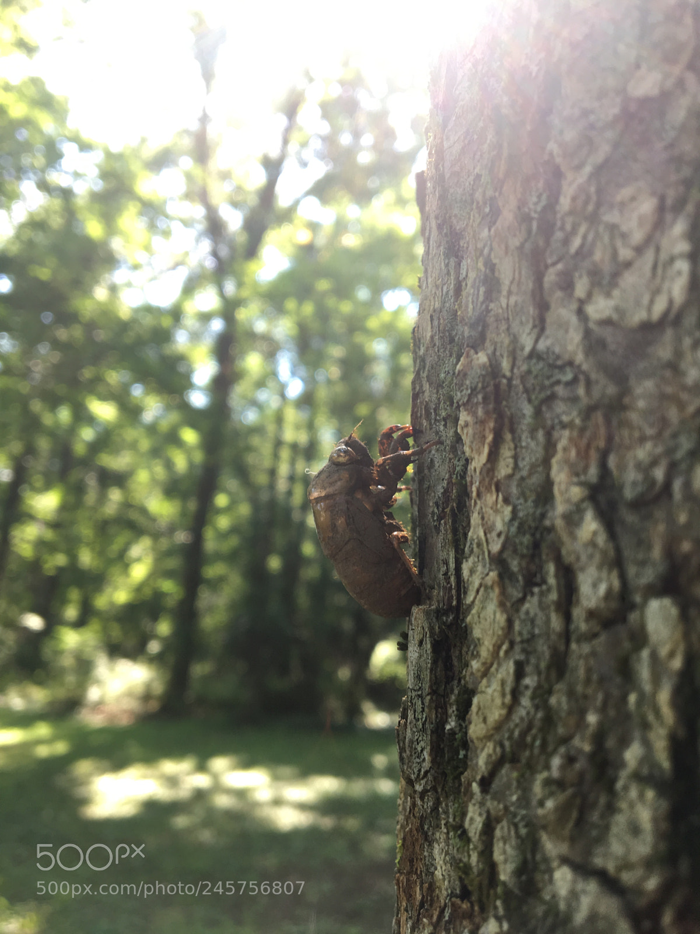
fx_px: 782
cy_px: 467
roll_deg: -2.4
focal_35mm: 29
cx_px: 350
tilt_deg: +12.9
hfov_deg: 48.2
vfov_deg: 61.7
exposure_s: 1/40
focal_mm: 4.15
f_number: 2.2
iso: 25
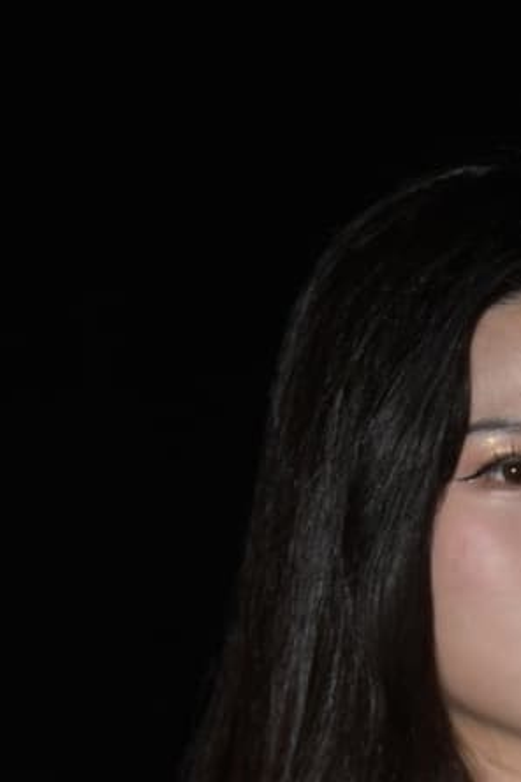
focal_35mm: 487
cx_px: 745
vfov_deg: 4.2
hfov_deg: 2.8
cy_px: 1214
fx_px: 10571
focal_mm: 120
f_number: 3.2
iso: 250
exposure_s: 1/200
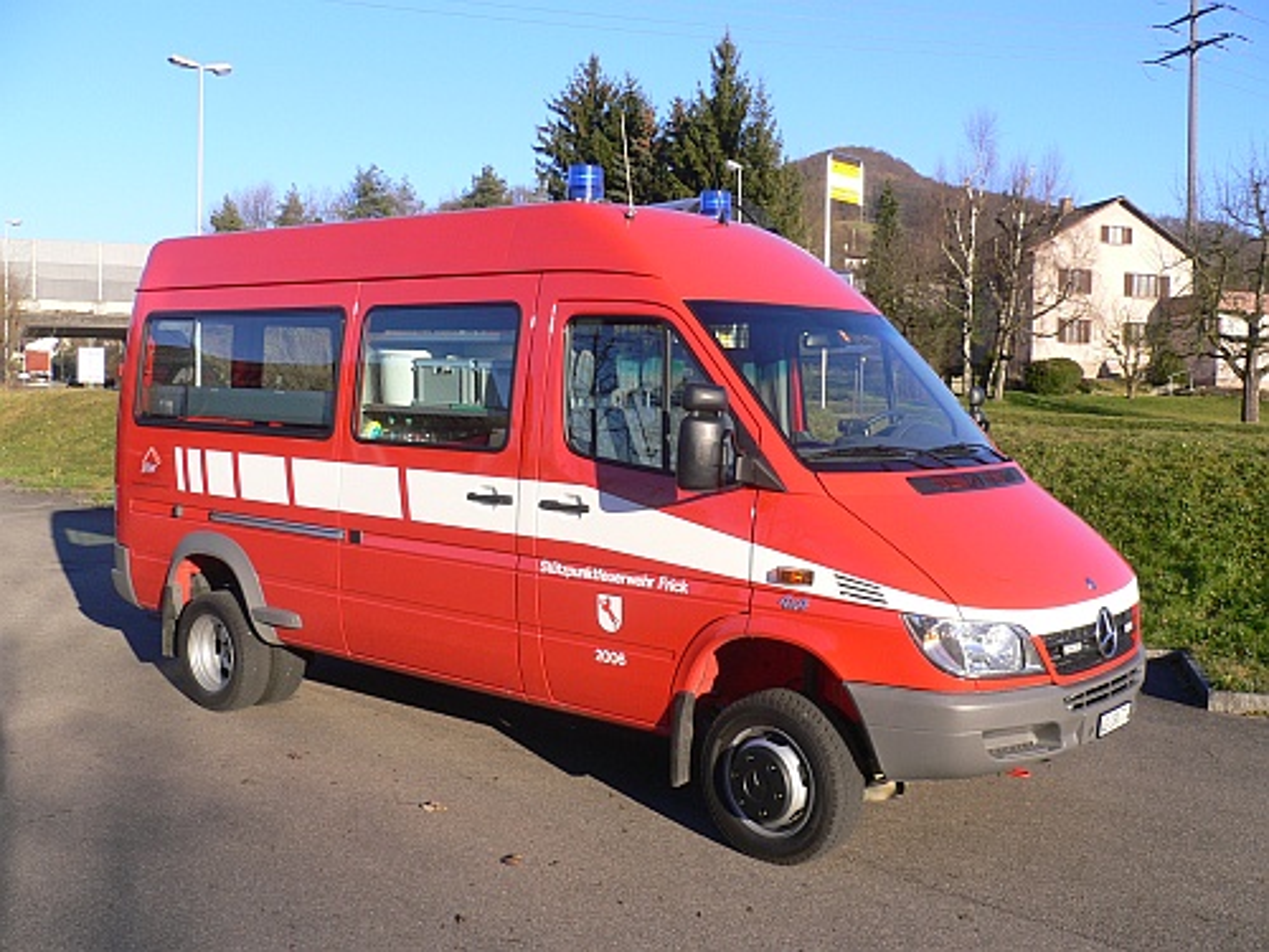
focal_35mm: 35
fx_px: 1283
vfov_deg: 40.7
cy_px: 476
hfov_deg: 52.6
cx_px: 634
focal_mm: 5.8
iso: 80
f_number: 5.6
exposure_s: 1/160
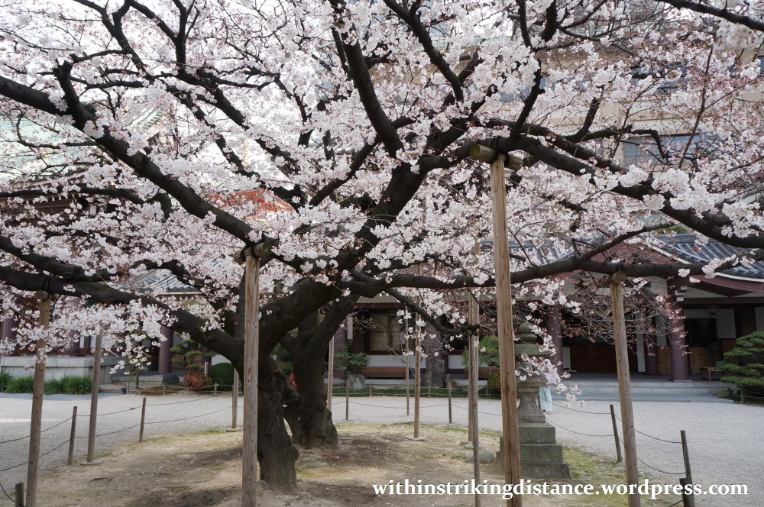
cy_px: 254
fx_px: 572
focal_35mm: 27
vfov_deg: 47.8
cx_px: 382
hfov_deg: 67.4
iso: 200
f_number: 6.3
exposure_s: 1/160
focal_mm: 18
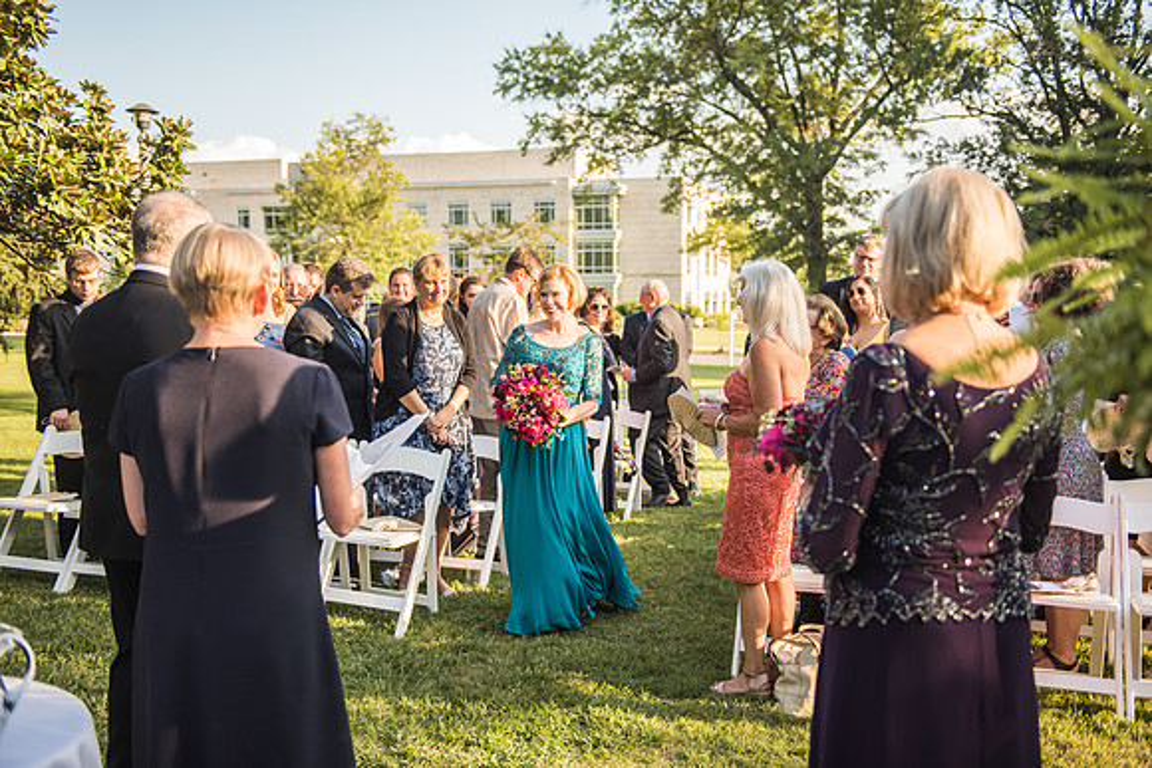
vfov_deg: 36.9
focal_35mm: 36
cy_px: 384
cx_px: 576
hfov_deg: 53.1
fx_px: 1152
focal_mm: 36
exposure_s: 1/640
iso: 160
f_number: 2.8
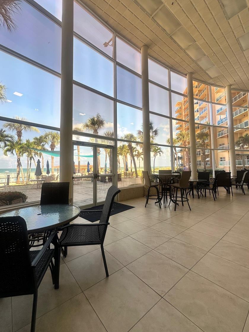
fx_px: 144
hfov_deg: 81.7
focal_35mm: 15
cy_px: 158
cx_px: 124
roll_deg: -0.7
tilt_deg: +4.1
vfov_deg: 98.1
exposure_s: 1/126
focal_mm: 2.22
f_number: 2.2
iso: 40
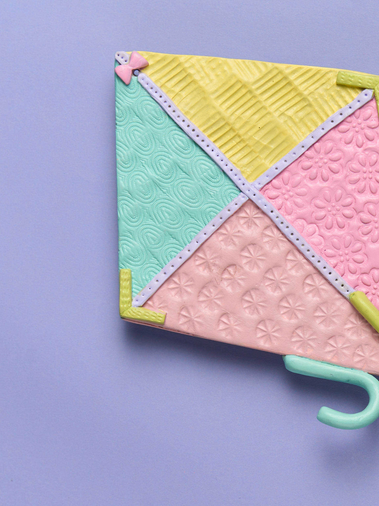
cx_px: 386
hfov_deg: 9.7
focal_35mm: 151
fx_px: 2205
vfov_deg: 13.0
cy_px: 420
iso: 100
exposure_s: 1/125
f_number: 9
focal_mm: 56
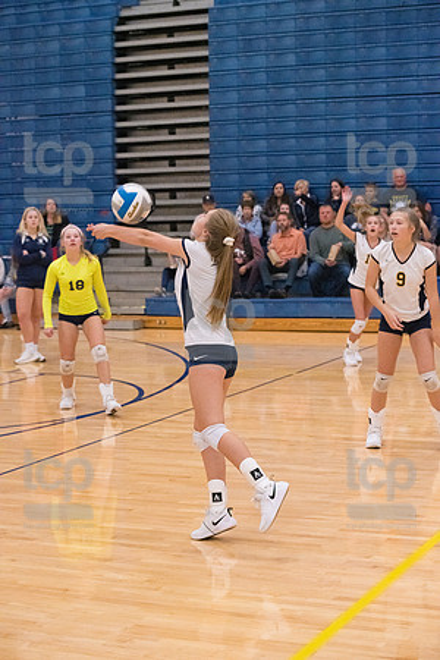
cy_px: 330
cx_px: 220
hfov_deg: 18.2
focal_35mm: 75
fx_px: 1375
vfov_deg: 27.0
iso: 8000
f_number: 4.5
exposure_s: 1/1000
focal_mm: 75
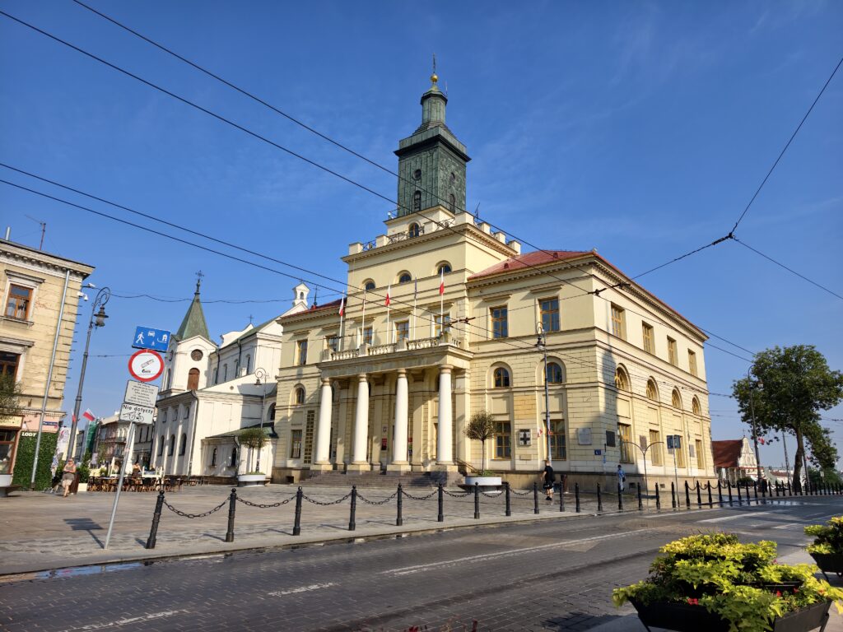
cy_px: 316
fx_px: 584
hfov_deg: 71.6
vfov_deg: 56.8
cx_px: 422
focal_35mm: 24
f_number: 1.57
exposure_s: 1/4854
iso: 72
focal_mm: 7
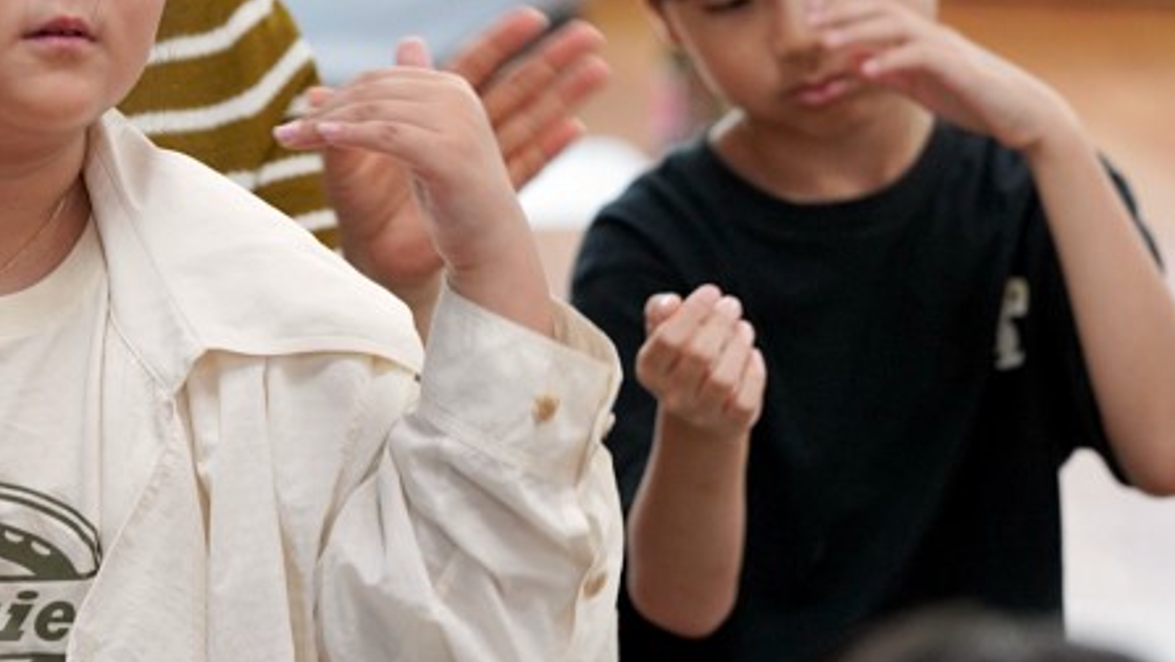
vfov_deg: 3.1
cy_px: 158
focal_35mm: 390
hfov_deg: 5.5
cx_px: 318
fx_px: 12157
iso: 2000
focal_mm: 185
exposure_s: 1/200
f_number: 4
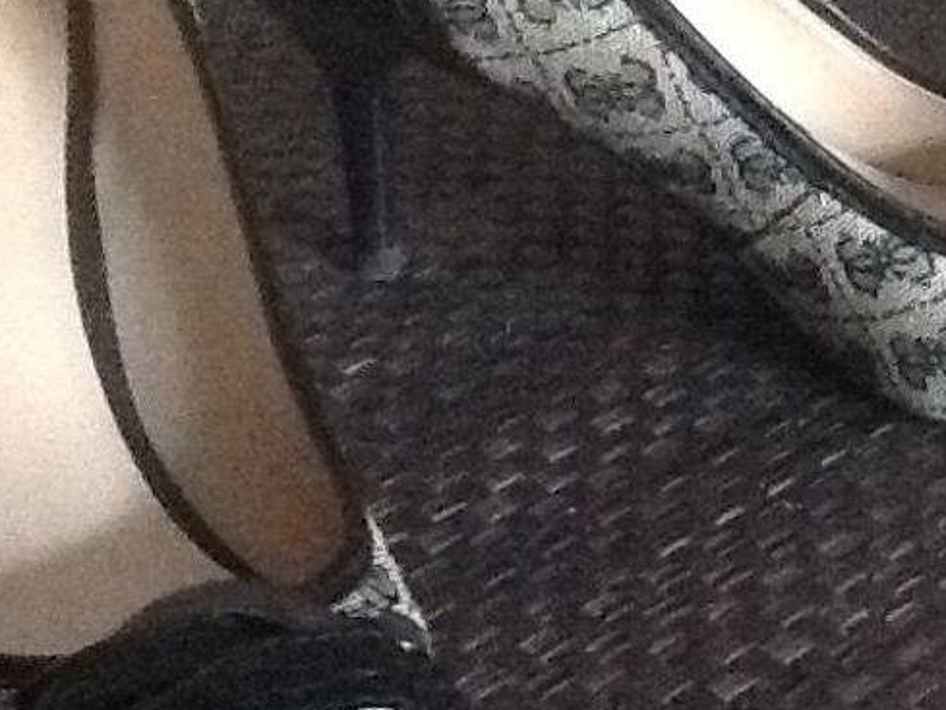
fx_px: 2460
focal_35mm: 90
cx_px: 677
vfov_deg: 16.4
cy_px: 329
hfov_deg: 21.6
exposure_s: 1/15
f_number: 2.4
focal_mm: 2.03
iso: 640
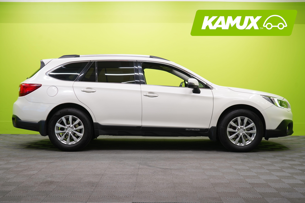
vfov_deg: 29.2
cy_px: 102
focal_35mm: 46
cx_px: 152
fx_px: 390
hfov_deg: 42.7
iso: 400
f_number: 5
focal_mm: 46
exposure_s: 1/30
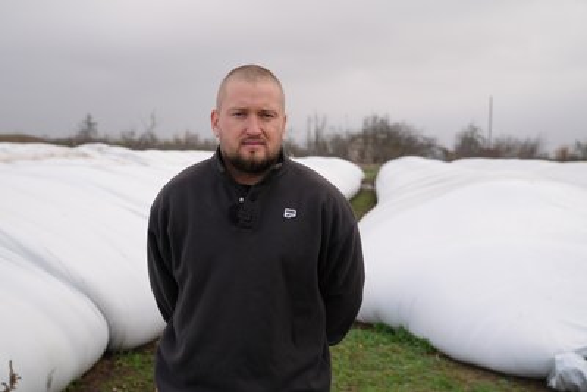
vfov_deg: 31.9
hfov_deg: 46.4
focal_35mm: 42
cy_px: 196
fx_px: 685
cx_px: 294
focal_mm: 42
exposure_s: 1/250
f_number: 4
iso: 80
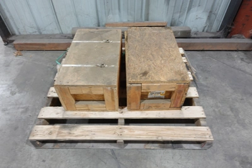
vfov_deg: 53.2
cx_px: 126
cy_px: 84
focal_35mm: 24
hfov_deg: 73.7
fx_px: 168
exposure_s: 1/30
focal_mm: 8.8
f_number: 1.8
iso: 250
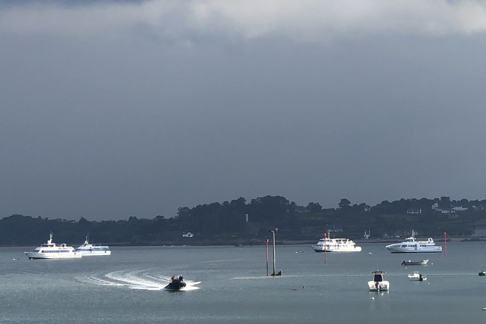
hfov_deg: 15.4
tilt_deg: +1.3
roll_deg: +1.4
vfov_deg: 10.5
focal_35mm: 131
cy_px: 179
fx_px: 1769
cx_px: 447
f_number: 2.4
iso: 16
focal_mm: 6
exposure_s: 1/674
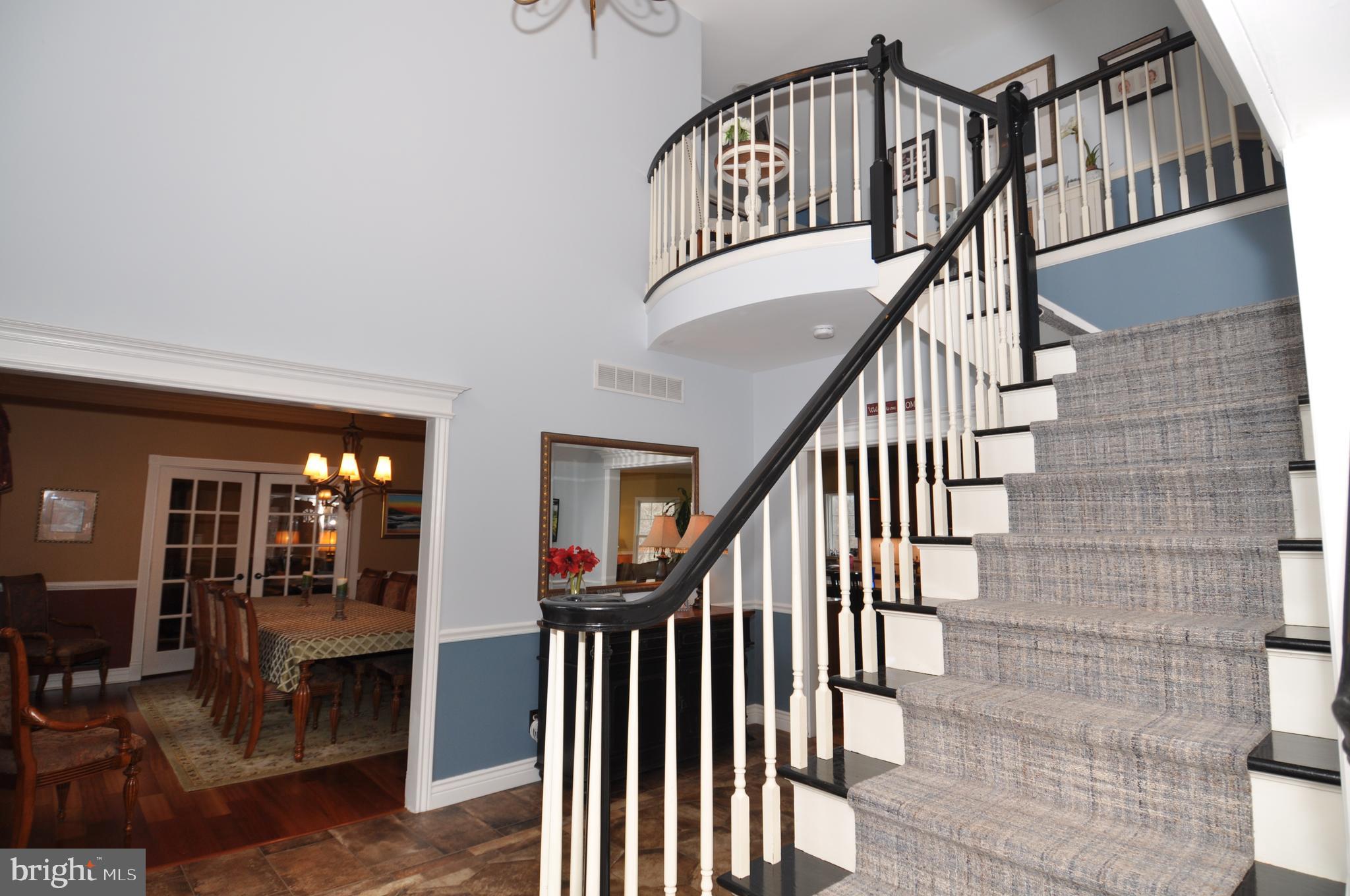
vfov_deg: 67.2
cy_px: 448
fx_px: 674
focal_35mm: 18
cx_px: 675
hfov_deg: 90.1
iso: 250
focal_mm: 12
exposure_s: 1/60
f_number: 4
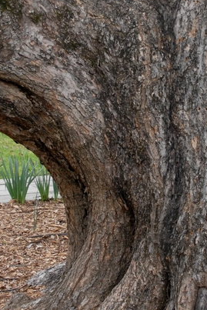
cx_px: 159
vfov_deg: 16.7
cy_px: 105
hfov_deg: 11.2
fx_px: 1051
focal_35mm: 122
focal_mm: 32
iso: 400
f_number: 6.3
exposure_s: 1/160
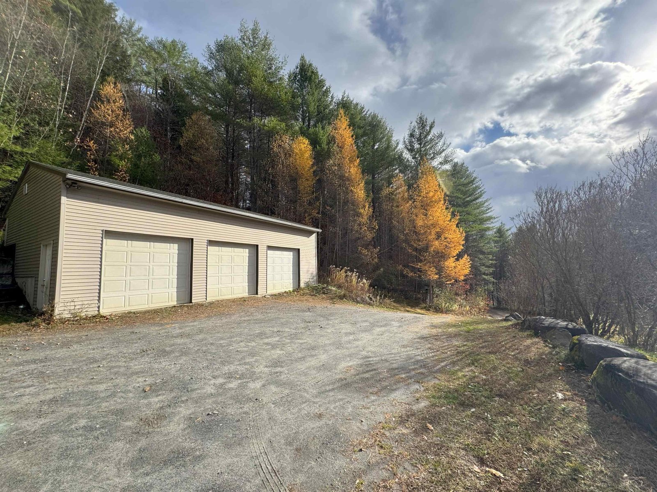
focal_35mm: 14
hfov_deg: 102.1
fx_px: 266
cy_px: 246
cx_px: 328
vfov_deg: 85.7
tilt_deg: +5.2
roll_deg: +3.0
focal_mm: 2.22
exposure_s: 1/1477
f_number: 2.2
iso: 50
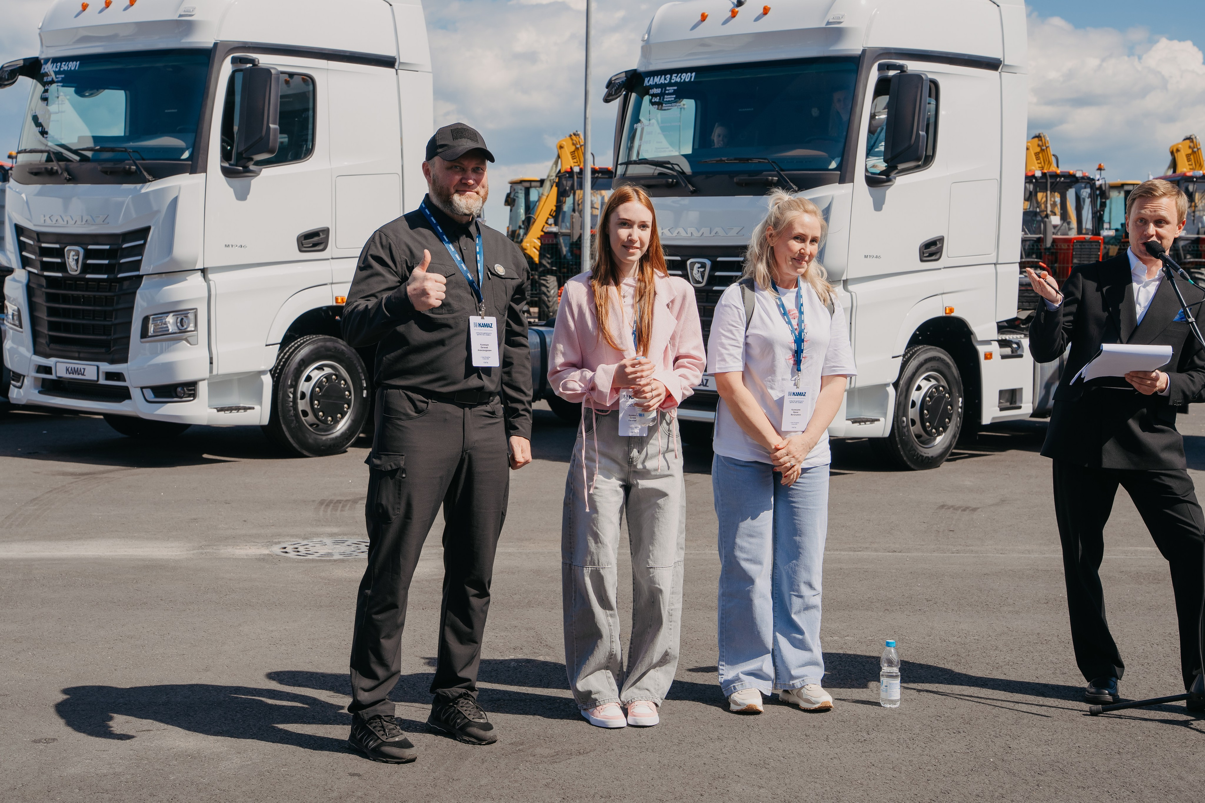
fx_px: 1674
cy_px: 402
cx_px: 602
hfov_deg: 39.6
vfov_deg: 27.0
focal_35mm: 50
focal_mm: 50
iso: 100
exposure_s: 1/400
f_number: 7.1
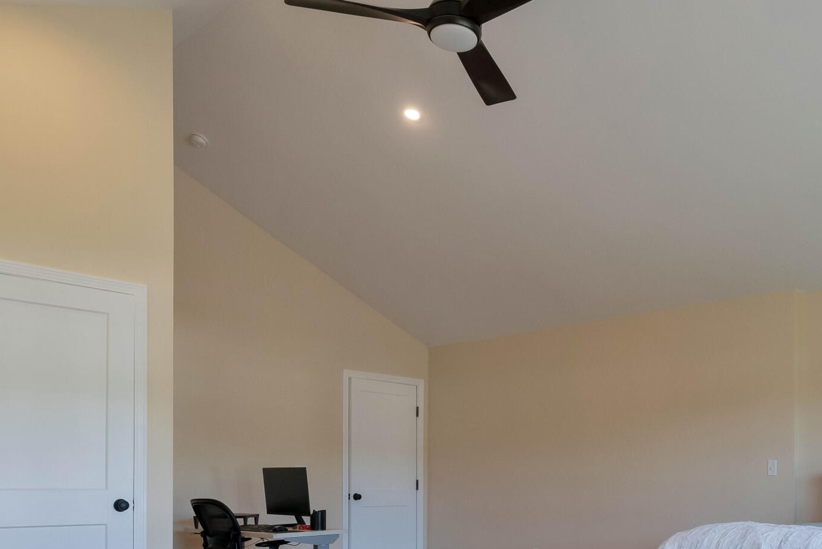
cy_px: 495
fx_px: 799
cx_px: 585
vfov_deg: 35.6
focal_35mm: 35
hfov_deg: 52.7
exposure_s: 1/45
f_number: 8
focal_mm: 16
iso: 800
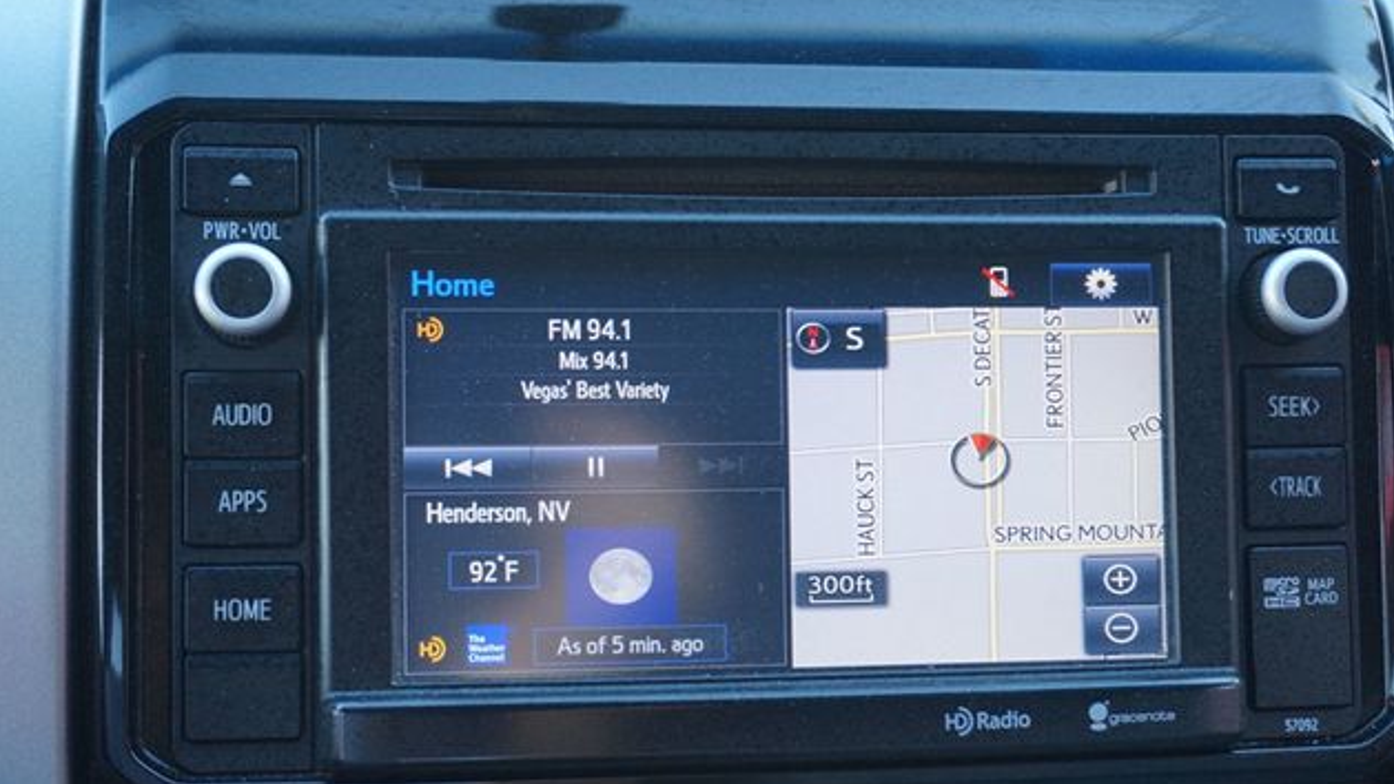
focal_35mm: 50
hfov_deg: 41.7
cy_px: 416
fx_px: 1831
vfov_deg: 24.2
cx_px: 689
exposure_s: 1/60
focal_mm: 31
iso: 640
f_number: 5
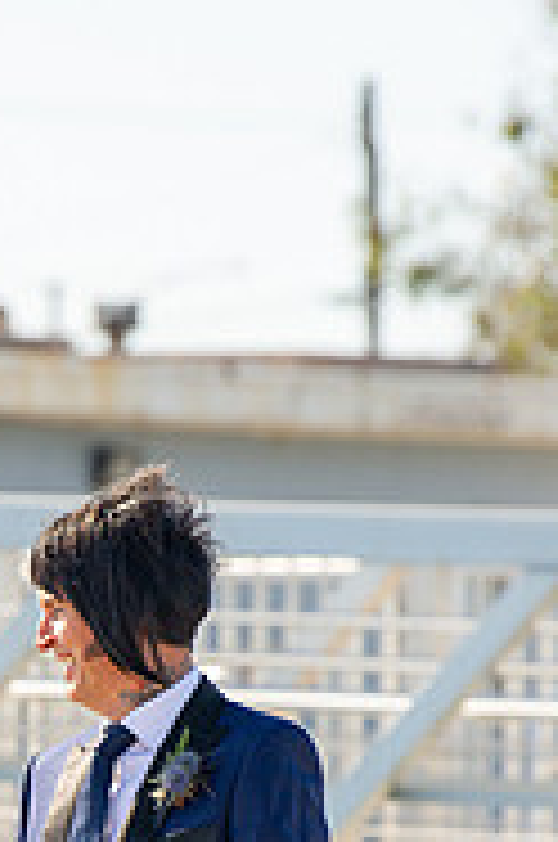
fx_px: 11247
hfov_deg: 2.8
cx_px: -79
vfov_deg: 4.3
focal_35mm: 482
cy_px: 977
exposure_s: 1/250
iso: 200
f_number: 5.6
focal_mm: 200
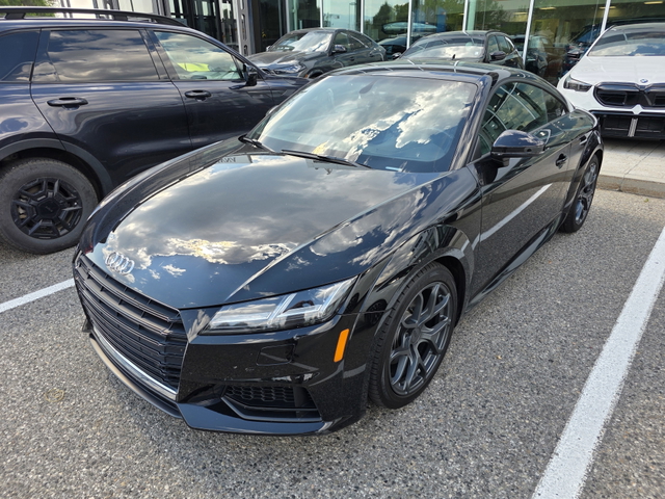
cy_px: 250
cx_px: 332
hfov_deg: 73.9
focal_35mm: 23
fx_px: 442
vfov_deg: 58.9
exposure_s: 1/359
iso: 32
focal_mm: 6.3
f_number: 1.7
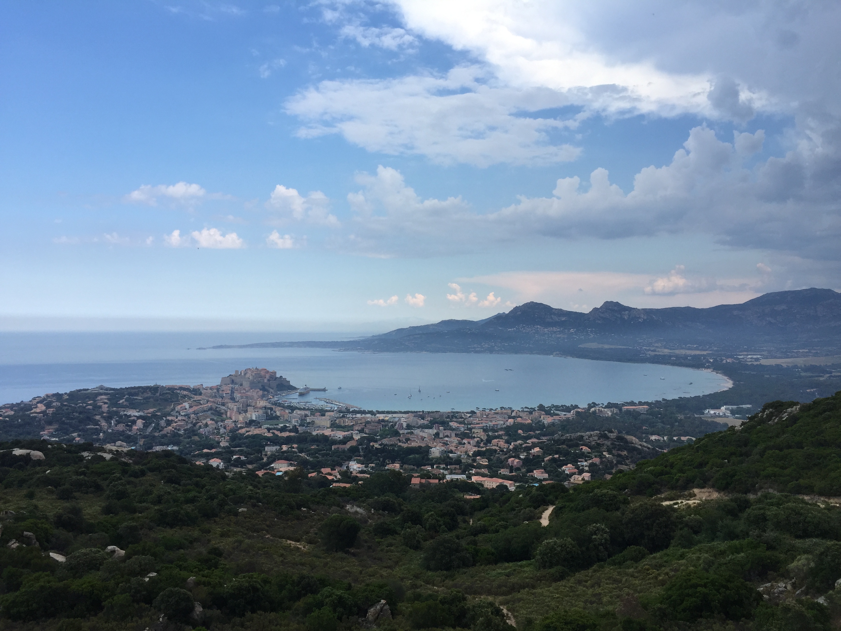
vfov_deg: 48.2
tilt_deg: +0.6
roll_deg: -1.6
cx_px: 420
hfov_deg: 61.7
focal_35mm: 29
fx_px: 705
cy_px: 316
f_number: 2.2
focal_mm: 4.15
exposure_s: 1/1014
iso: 32
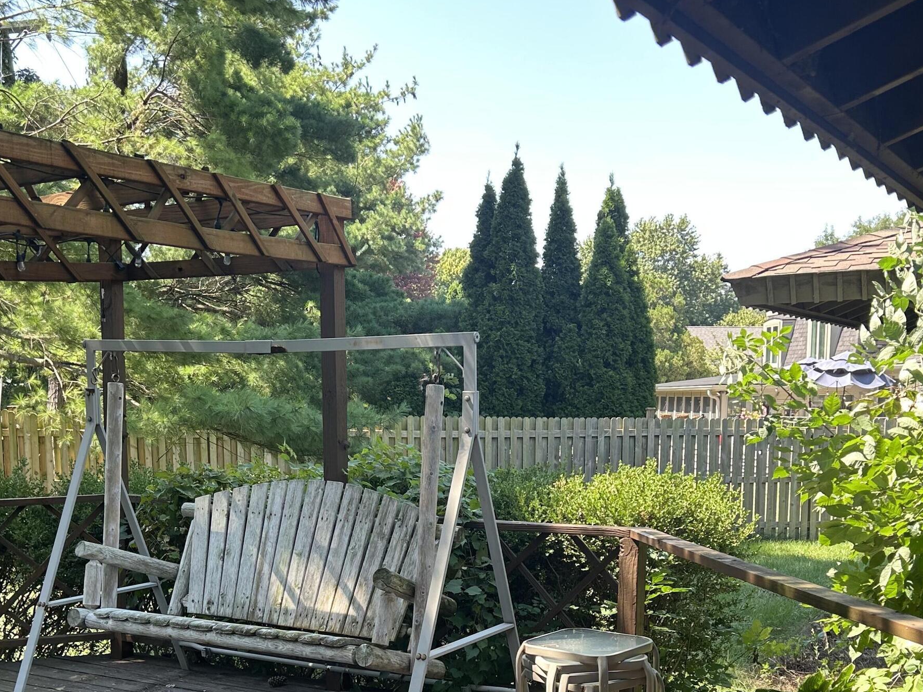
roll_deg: +0.8
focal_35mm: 45
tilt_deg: -9.4
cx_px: 453
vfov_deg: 31.1
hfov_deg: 42.1
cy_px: 585
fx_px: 1200
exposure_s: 1/340
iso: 50
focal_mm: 5.7
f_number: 1.5
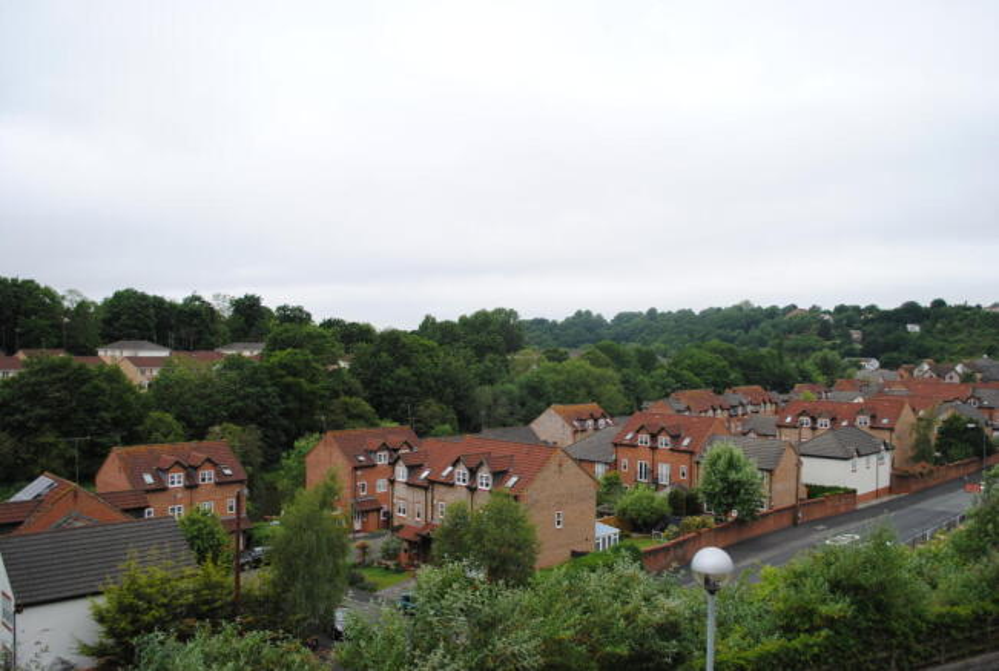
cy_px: 336
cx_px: 500
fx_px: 834
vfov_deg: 43.8
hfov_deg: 61.8
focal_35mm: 30
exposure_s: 1/200
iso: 100
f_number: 5
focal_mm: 20
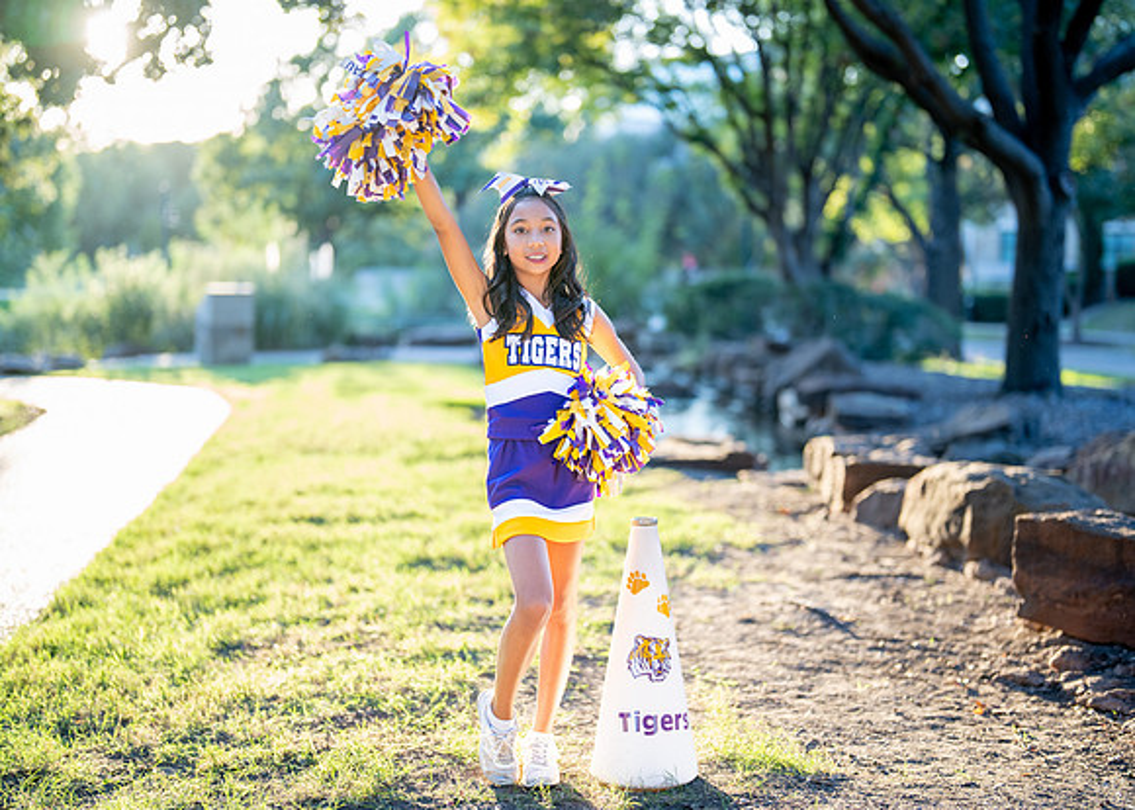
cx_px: 567
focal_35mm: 56
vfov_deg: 25.4
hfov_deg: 35.1
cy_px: 426
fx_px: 1797
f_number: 1.2
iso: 250
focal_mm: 50
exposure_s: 1/500
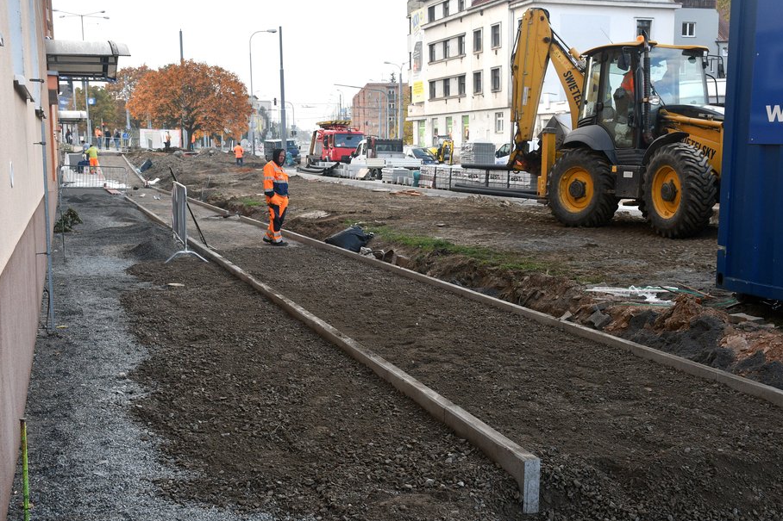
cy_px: 248
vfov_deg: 30.5
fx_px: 957
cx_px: 400
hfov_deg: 44.5
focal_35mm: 44
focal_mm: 26
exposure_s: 1/200
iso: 500
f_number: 7.1
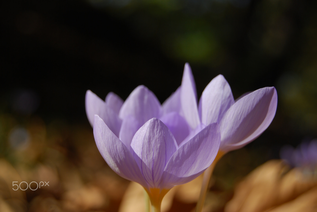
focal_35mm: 82
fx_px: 727
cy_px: 106
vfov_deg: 16.6
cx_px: 158
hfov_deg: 24.6
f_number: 5.6
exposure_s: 1/500
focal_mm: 55
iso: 100
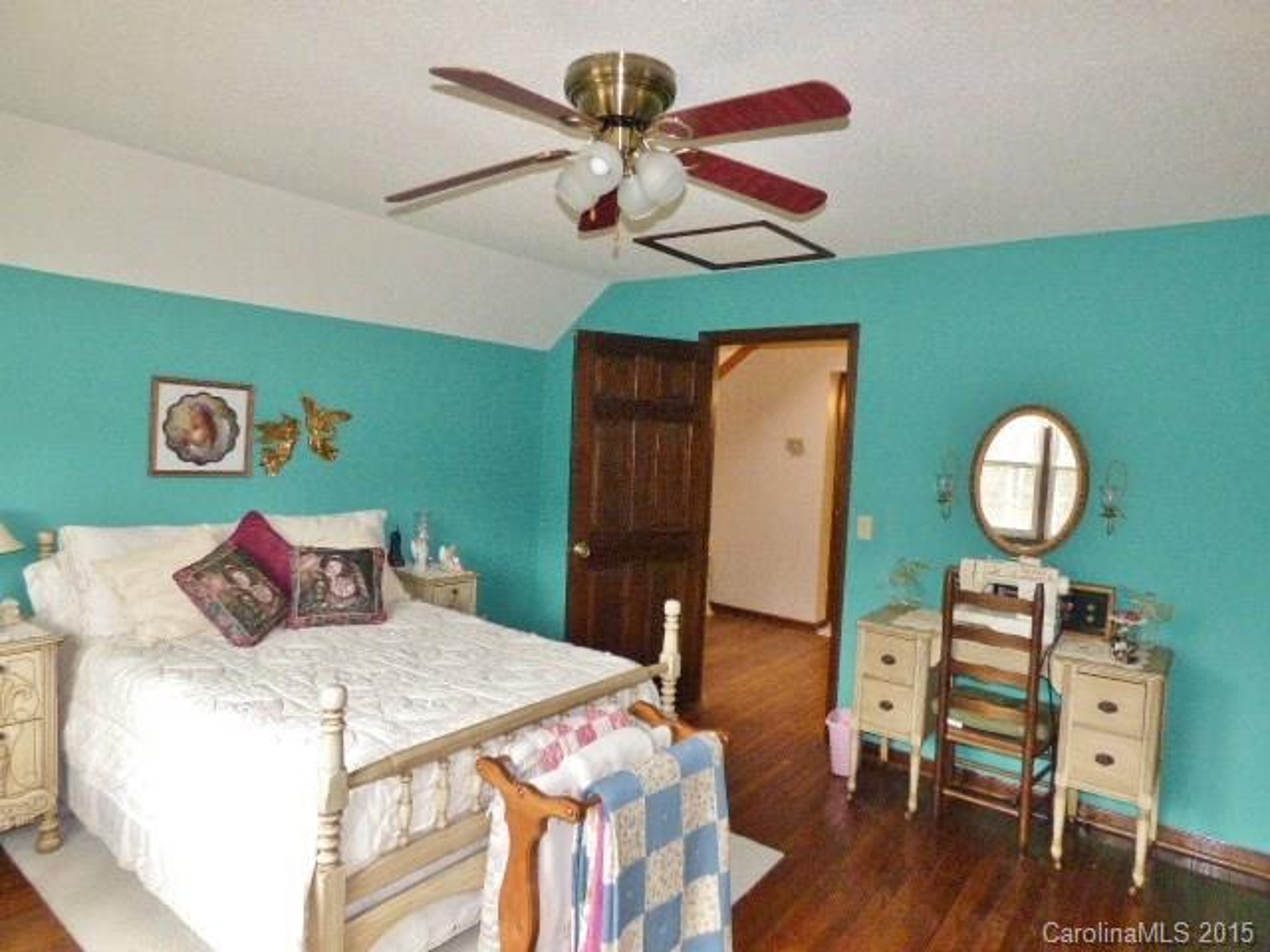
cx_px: 635
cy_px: 476
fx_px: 734
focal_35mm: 20
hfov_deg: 81.7
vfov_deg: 66.0
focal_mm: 3.58
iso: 800
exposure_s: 1/60
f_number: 2.8
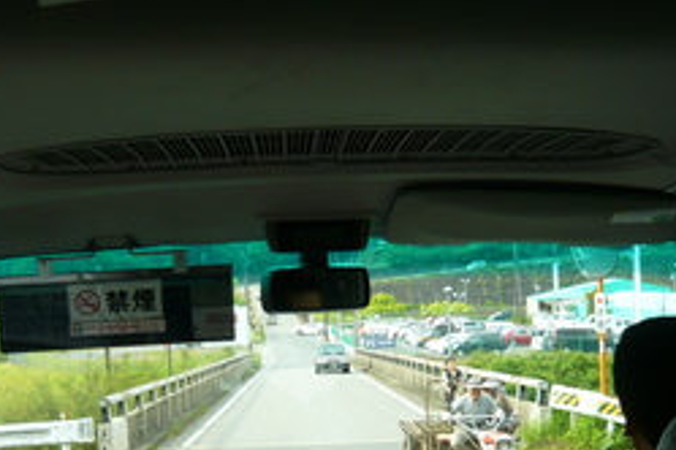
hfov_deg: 34.5
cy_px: 362
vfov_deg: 23.0
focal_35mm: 58
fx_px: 1089
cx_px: 337
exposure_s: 1/250
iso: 100
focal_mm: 5.5
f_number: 2.8
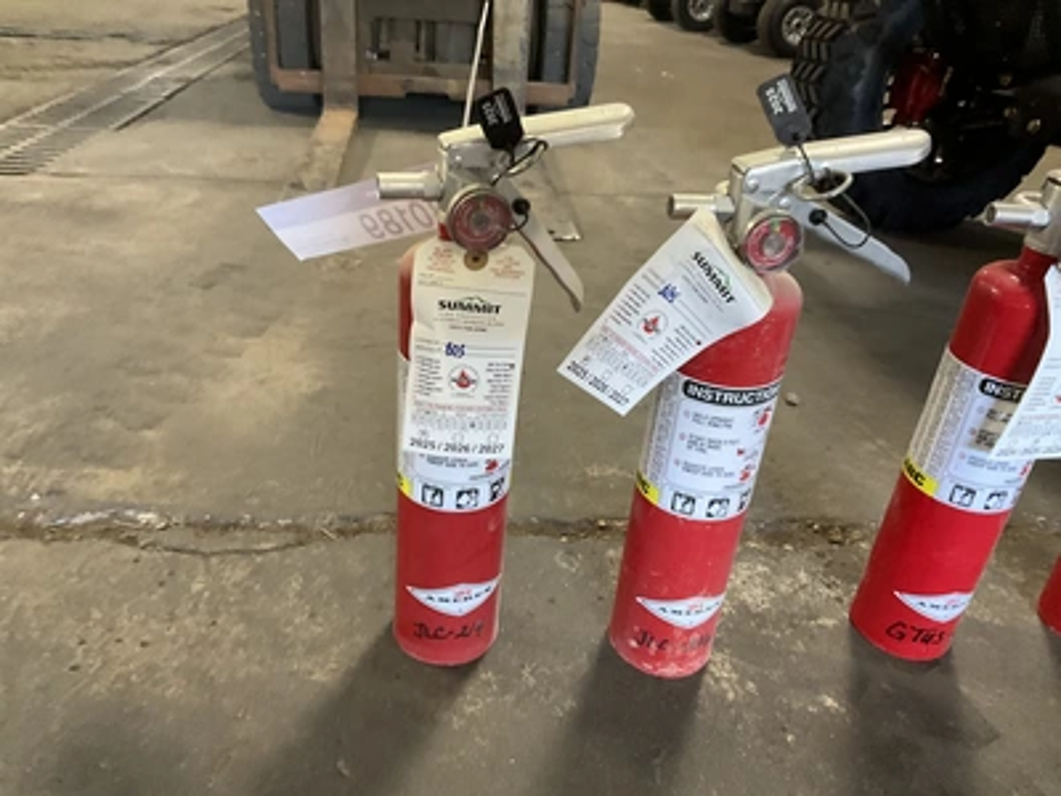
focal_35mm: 29
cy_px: 398
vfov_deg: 48.2
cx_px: 530
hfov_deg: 61.7
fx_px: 889
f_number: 1.8
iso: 250
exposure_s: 1/60
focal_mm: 3
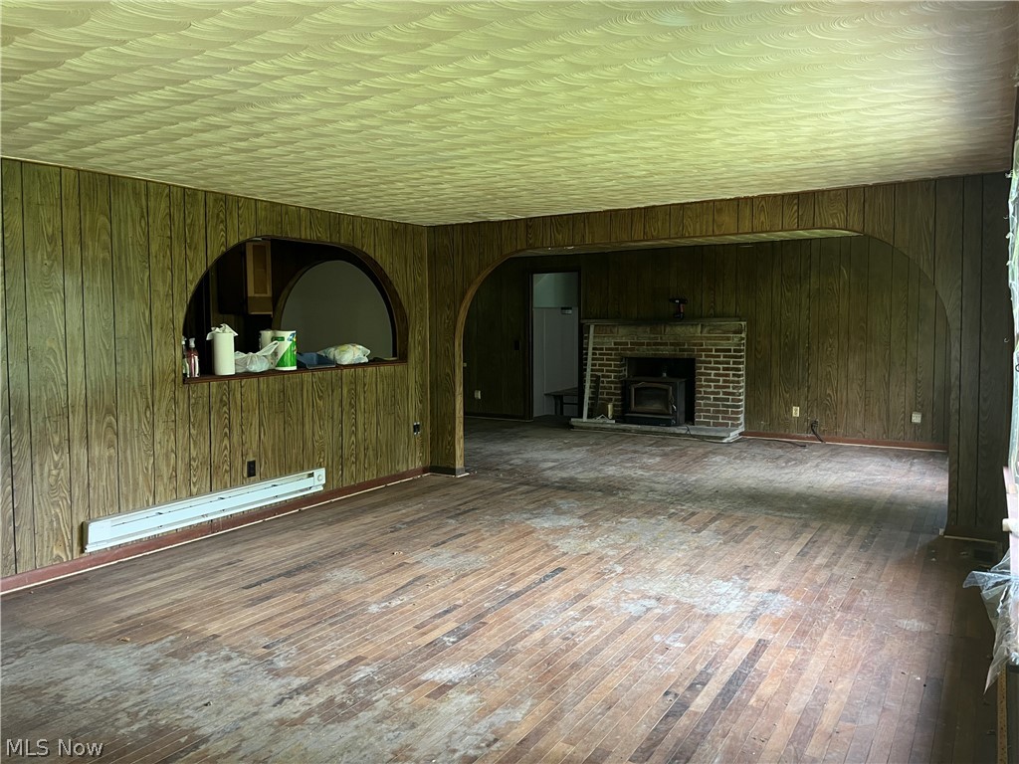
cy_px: 382
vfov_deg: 53.1
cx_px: 510
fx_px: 765
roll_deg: +0.9
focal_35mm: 26
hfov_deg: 67.3
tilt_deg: -5.0
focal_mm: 5.1
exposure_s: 1/70
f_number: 1.6
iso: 125
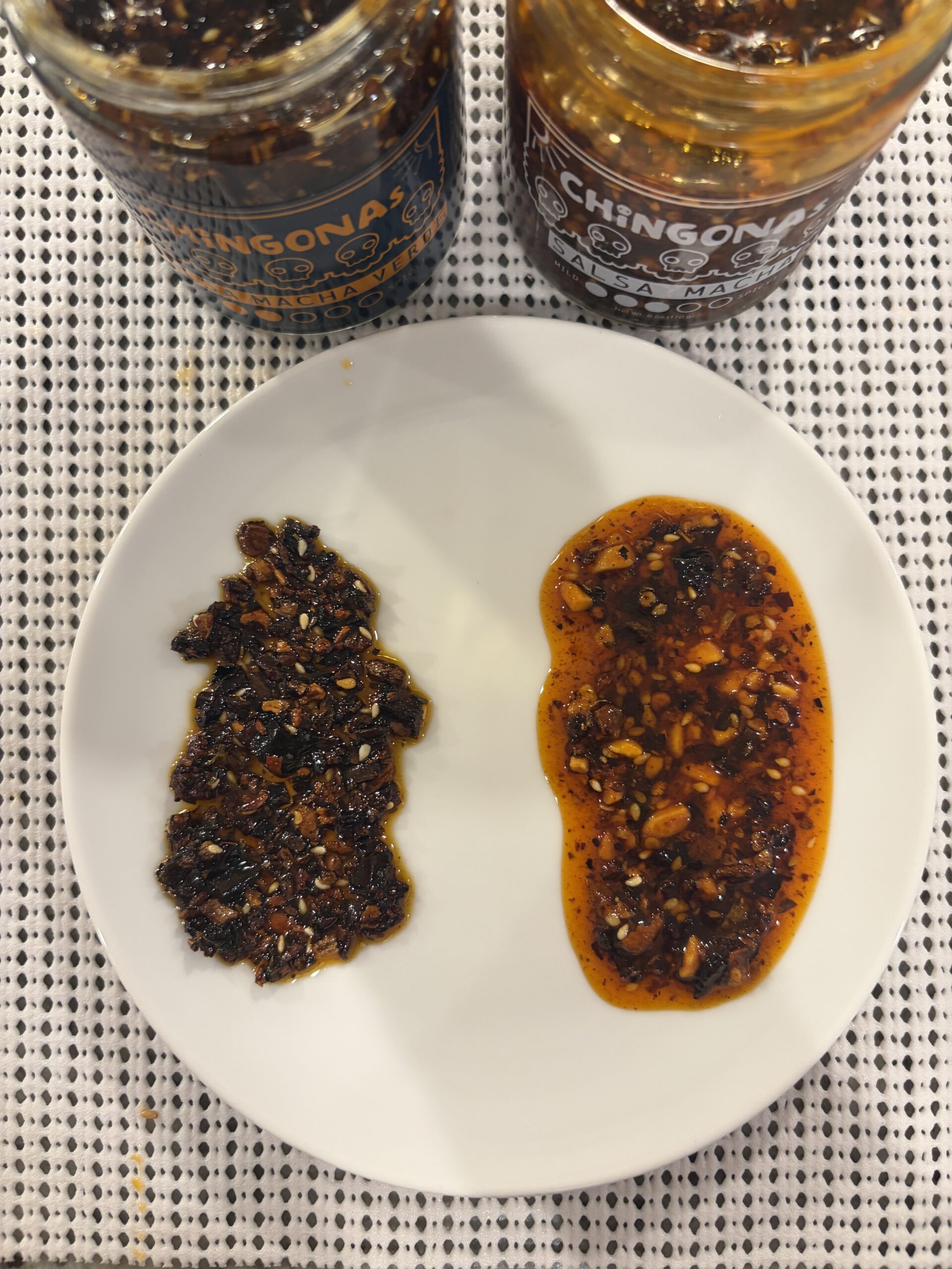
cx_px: 476
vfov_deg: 67.3
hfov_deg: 53.1
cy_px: 634
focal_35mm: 26
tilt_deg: -85.3
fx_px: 953
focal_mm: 5.96
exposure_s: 1/60
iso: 160
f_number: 1.6
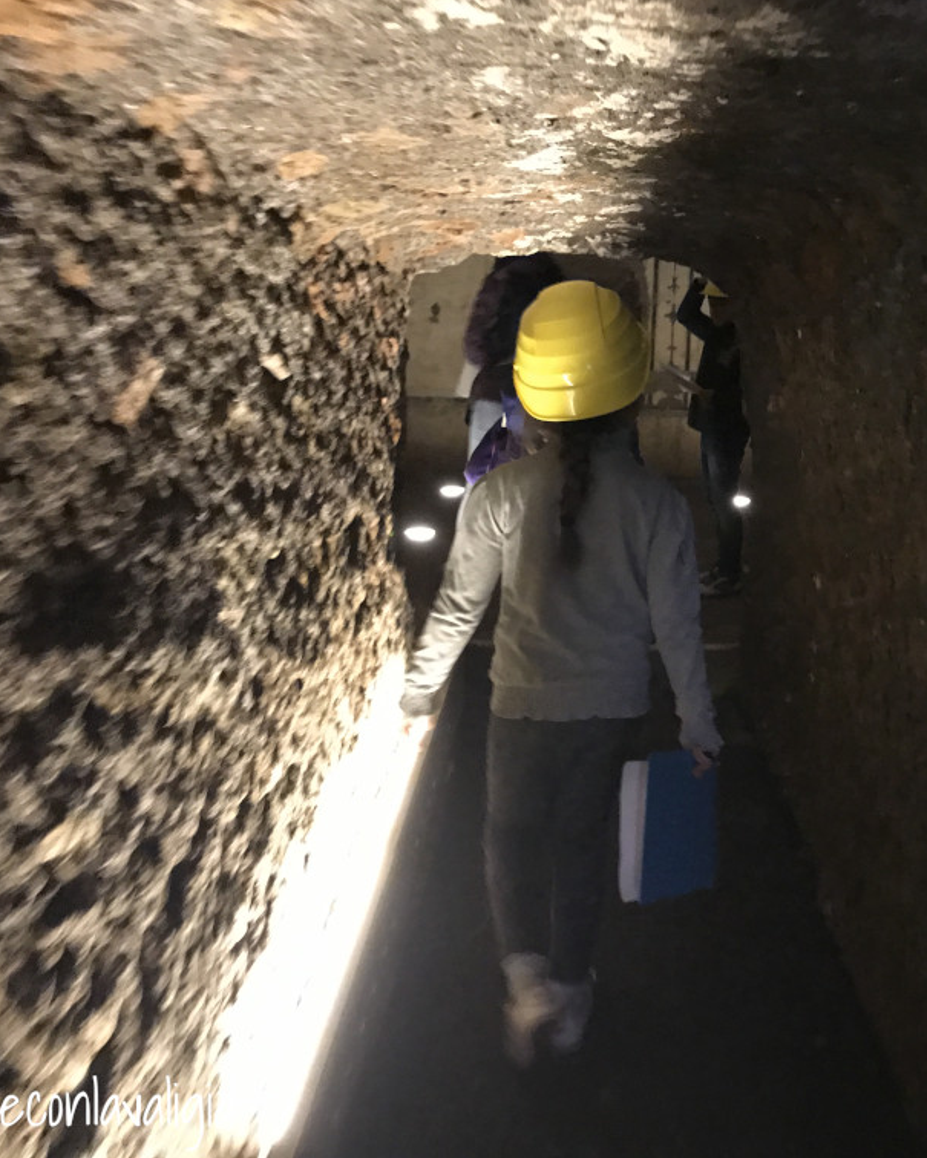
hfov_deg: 39.6
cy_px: 571
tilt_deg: -6.0
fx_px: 1269
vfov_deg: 49.1
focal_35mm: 37
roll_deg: -1.6
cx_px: 634
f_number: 1.8
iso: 100
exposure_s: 1/4
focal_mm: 3.99
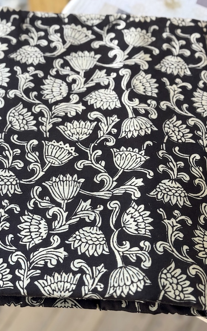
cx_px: 85
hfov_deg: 22.7
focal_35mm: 57
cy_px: 153
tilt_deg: -58.0
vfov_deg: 35.7
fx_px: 514
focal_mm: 6.76
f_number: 1.78
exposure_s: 1/218
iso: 50
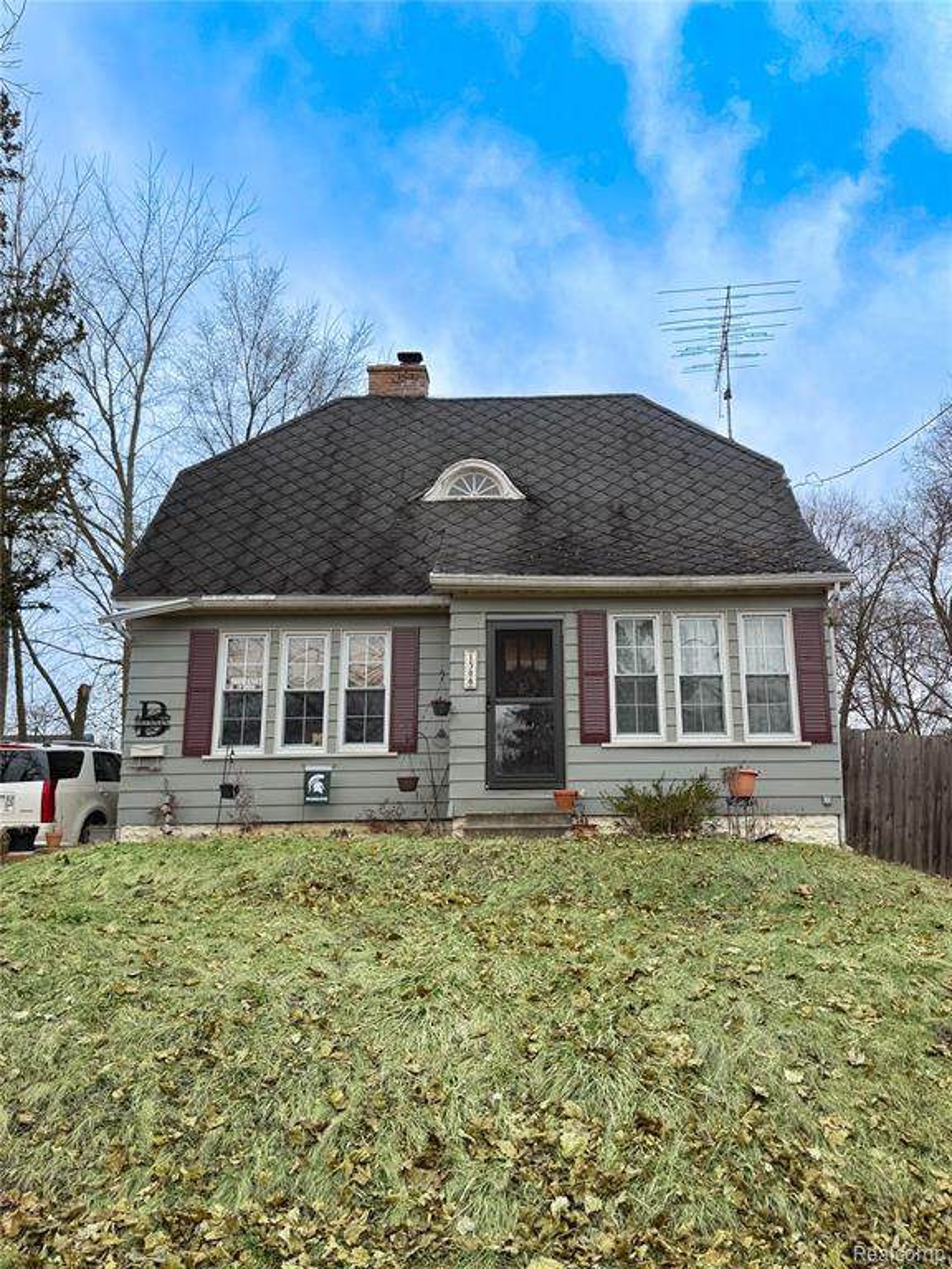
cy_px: 634
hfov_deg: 56.8
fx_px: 880
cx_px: 476
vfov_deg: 71.6
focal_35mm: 24
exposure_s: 1/180
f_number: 1.8
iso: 80
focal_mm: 6.76
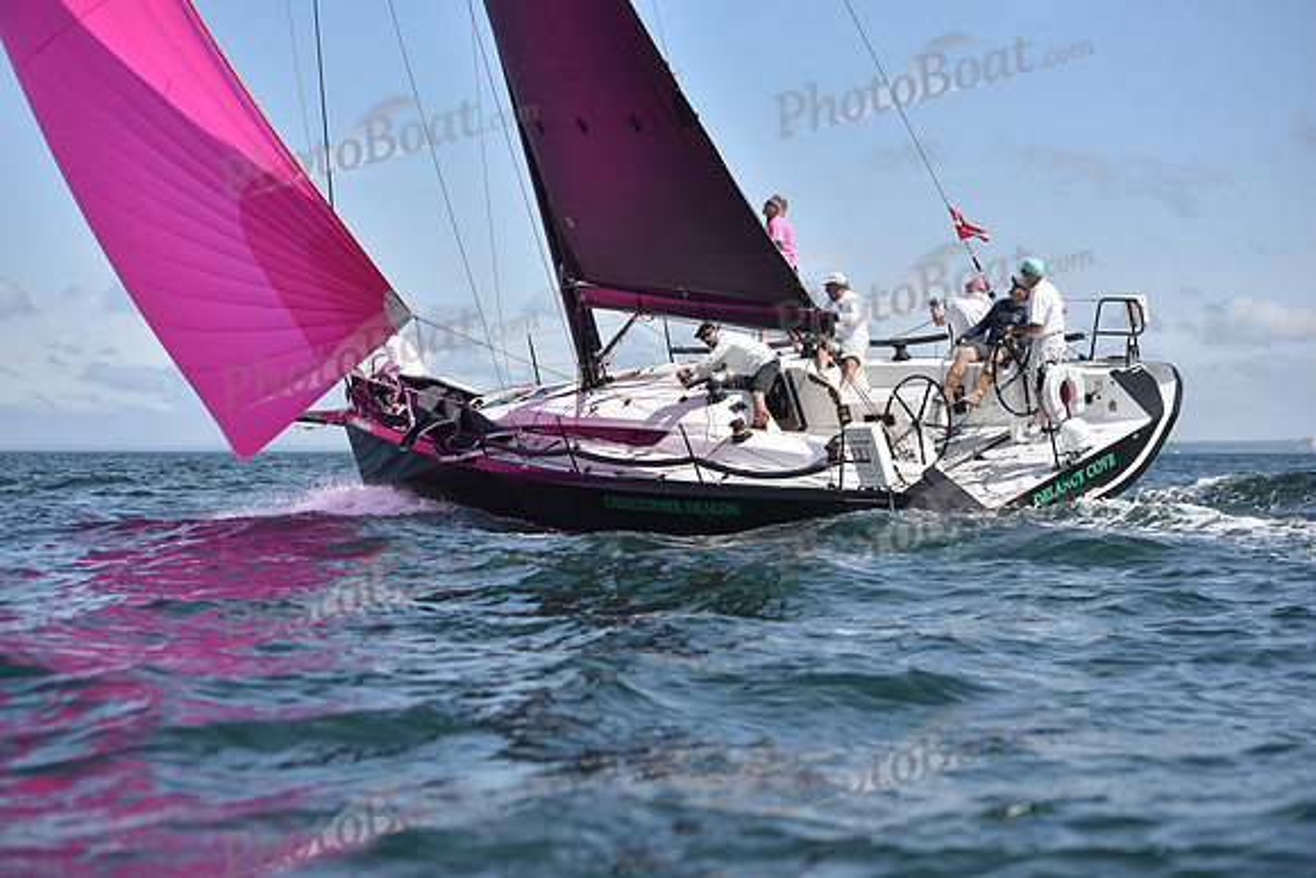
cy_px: 439
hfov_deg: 28.8
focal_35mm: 70
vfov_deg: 19.5
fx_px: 2559
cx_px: 658
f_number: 4
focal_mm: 70
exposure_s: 1/3200
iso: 200
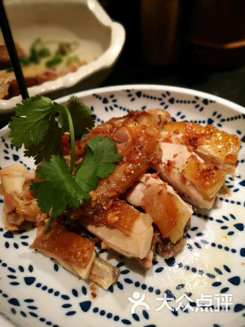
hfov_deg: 51.4
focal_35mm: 27
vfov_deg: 65.3
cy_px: 164
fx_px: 255
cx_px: 122
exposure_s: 1/33.3
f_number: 4
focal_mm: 4.5
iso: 200
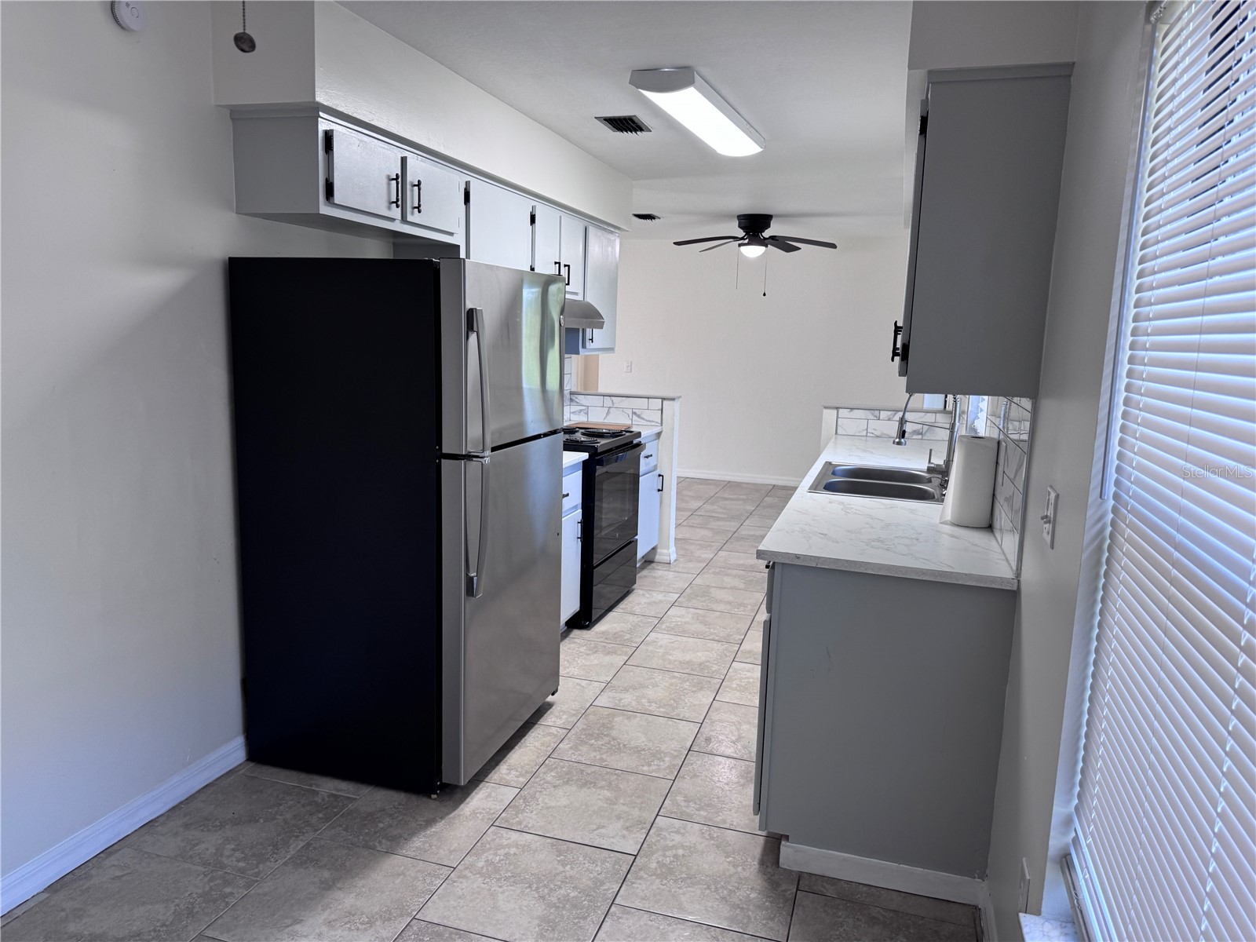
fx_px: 871
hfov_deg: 71.6
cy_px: 471
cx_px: 628
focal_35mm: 24
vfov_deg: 56.8
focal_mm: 6.76
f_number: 1.78
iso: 100
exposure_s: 1/120
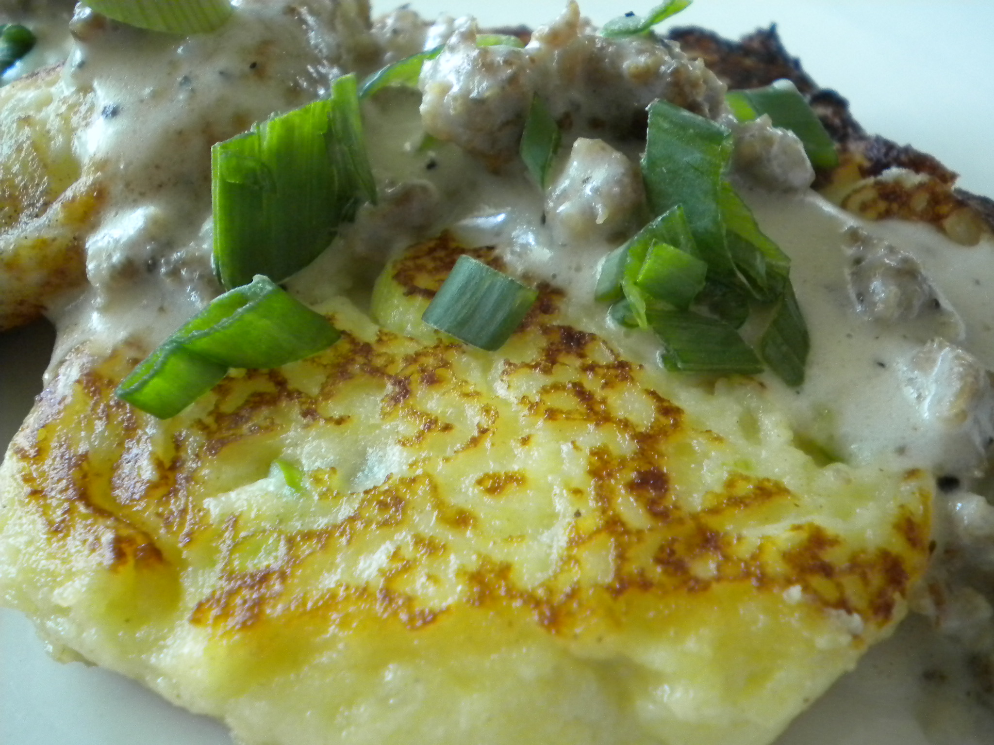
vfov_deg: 35.1
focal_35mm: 41
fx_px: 1177
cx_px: 497
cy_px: 372
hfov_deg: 45.8
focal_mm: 7.4
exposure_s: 1/51.8
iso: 400
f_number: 3.5
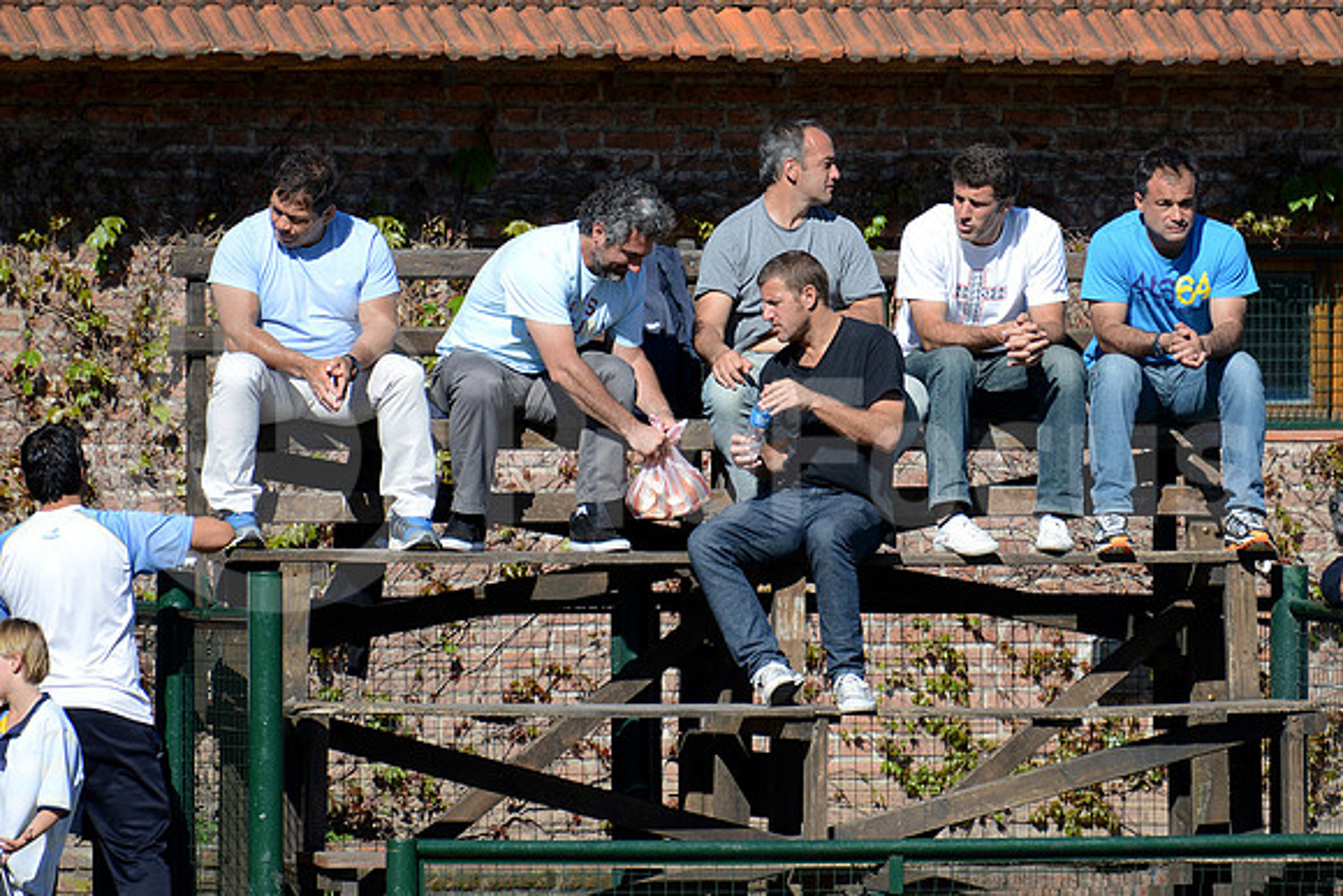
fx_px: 11194
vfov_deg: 4.6
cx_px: 672
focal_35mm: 300
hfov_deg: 6.9
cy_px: 448
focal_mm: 300
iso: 500
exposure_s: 1/1600
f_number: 5.6
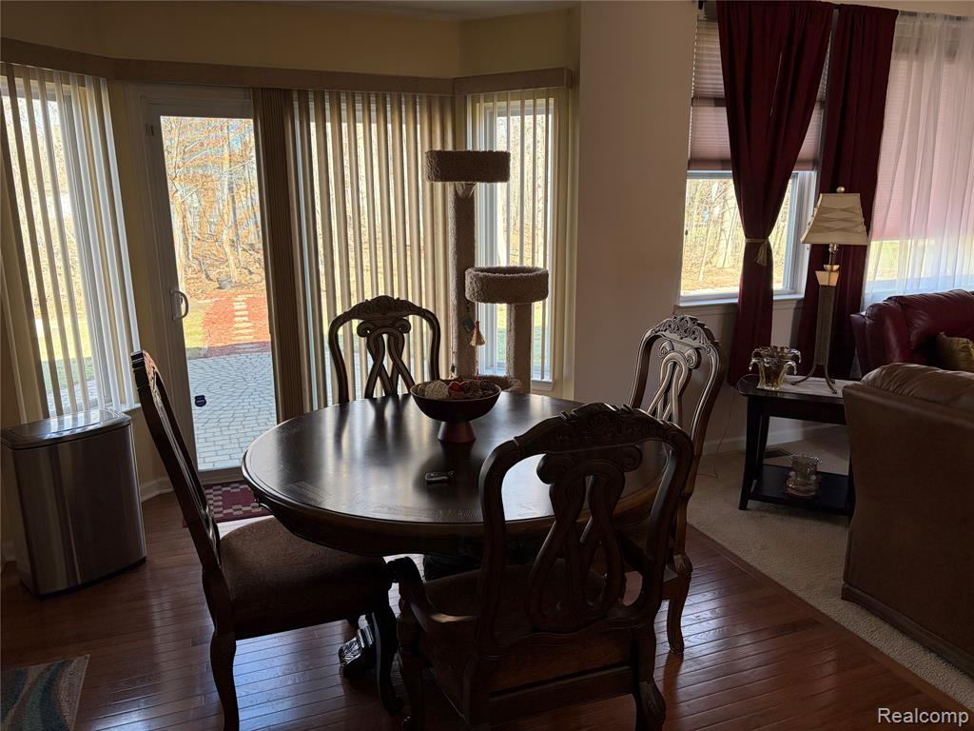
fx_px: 732
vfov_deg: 53.1
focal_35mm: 26
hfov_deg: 67.3
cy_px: 366
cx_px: 487
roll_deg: +0.7
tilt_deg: -12.2
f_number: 1.6
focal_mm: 5.96
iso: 125
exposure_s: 1/134
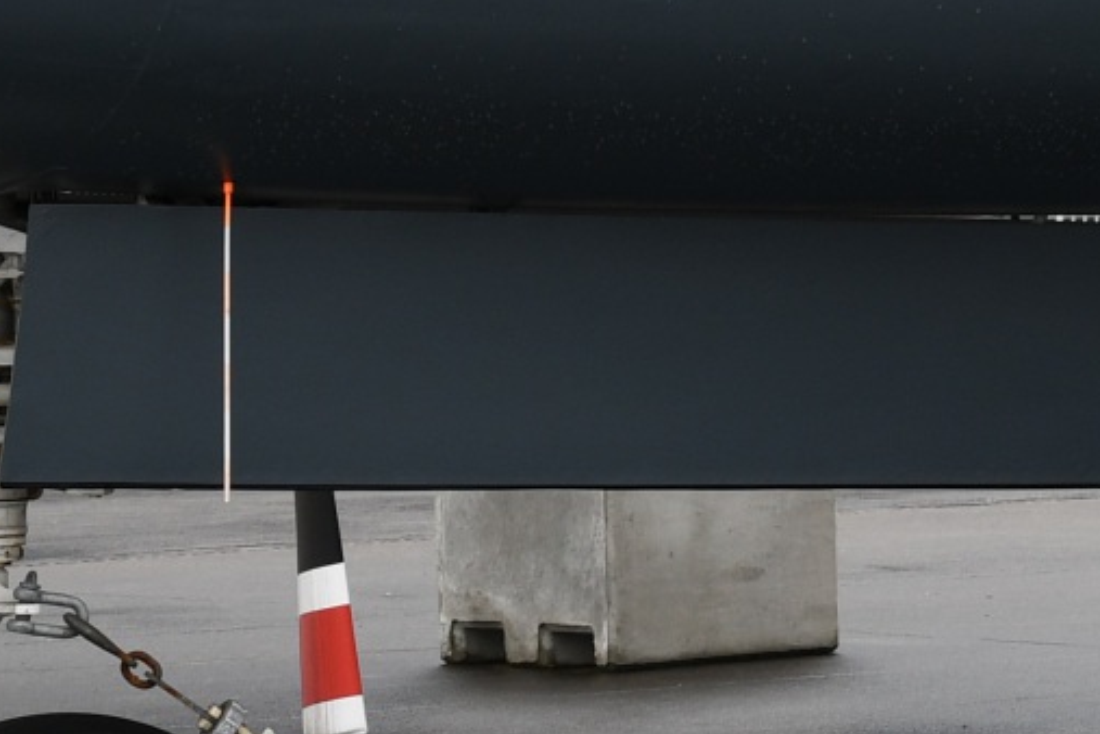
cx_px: 1462
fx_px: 9105
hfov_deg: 6.8
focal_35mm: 298
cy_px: -178
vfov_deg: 4.6
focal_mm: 42
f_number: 5.6
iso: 125
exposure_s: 1/125
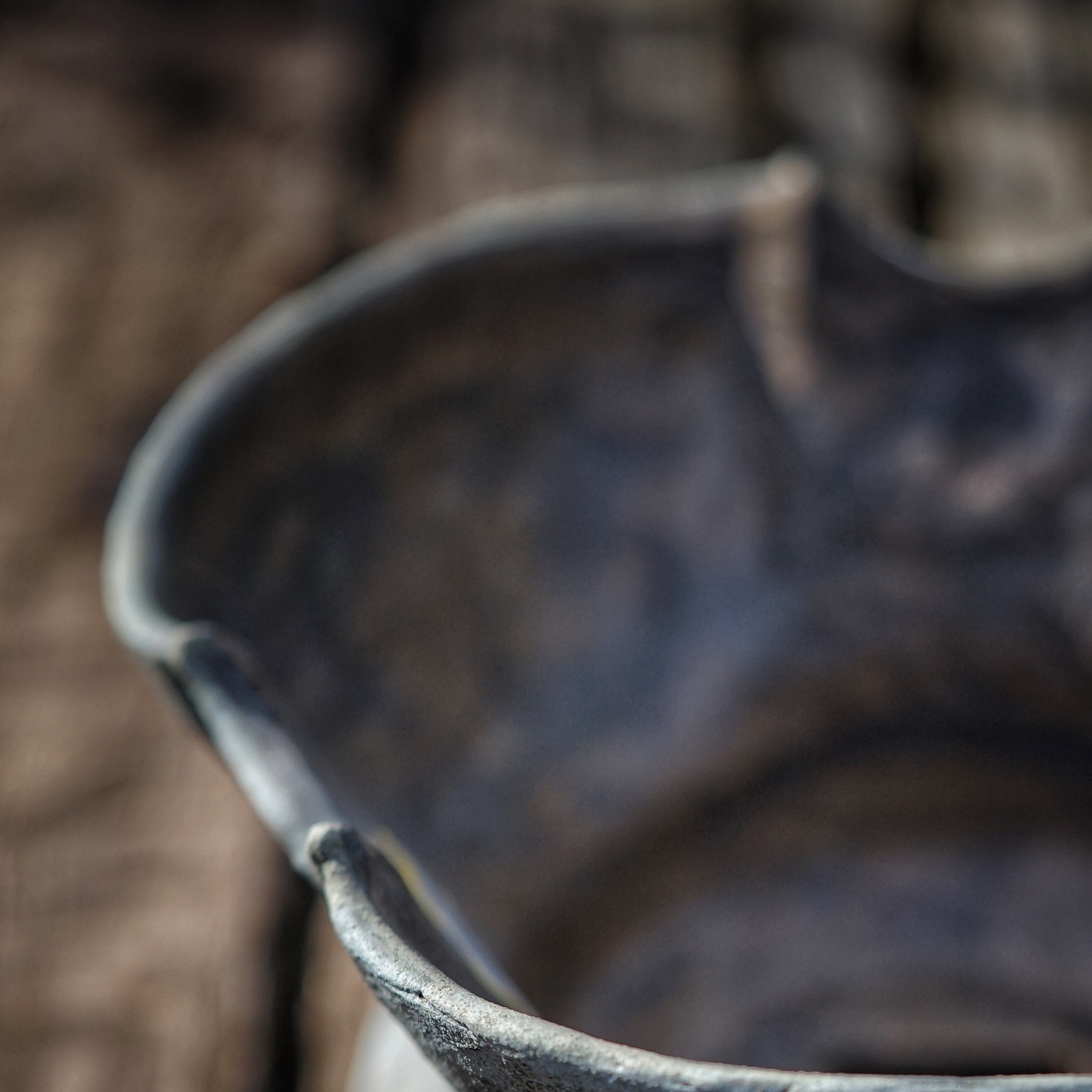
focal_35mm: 130
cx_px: 586
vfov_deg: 13.4
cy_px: 822
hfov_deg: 13.4
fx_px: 4640
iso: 500
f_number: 2.8
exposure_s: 1/2500
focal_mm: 90
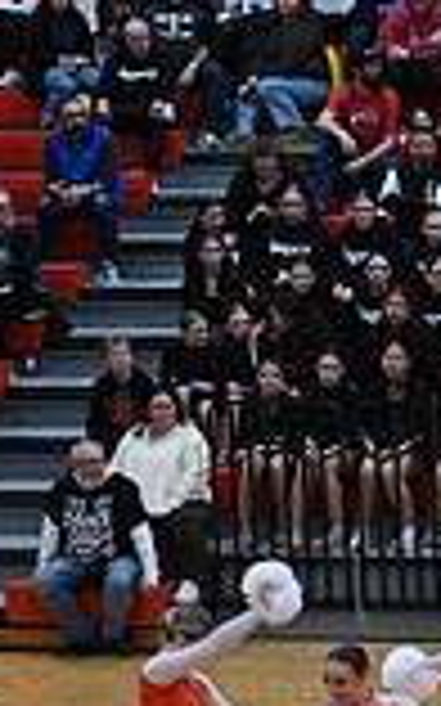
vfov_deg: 7.9
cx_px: 1202
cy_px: 834
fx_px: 5062
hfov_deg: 4.8
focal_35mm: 263
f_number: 4
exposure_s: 1/400
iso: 4000
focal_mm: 70
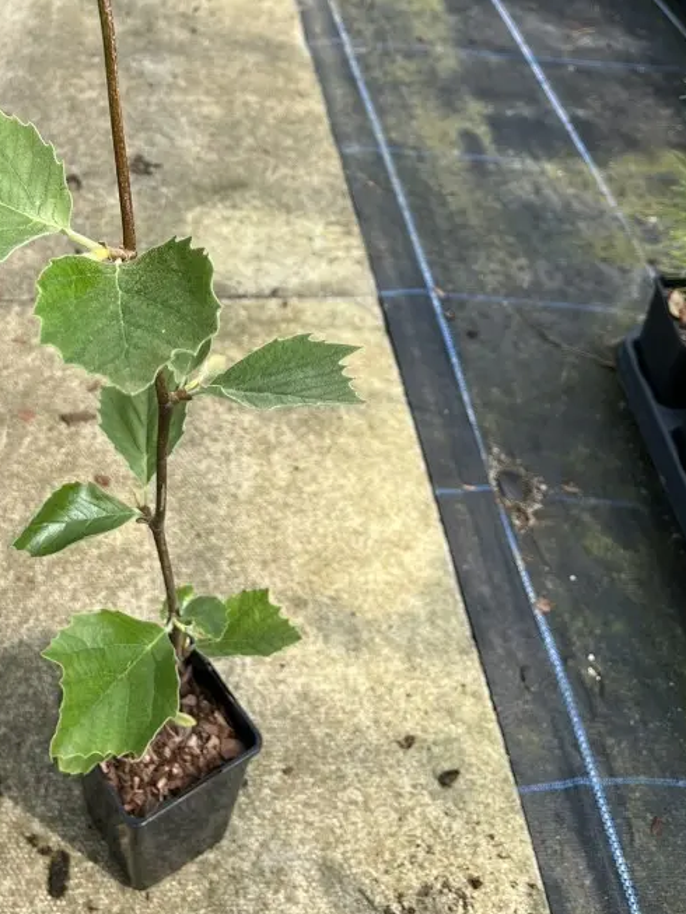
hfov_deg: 32.7
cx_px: 137
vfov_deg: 42.4
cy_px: 218
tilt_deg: -39.5
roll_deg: -3.1
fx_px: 1136
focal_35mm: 43
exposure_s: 1/1225
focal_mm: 5.1
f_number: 1.6
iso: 50
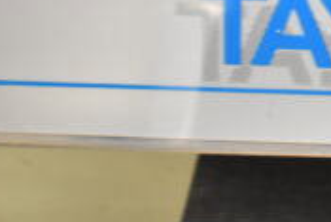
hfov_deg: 12.4
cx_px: 403
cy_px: -160
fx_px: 1488
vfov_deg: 8.2
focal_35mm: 162
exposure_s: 1/50
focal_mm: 31
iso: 2500
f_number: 4.2
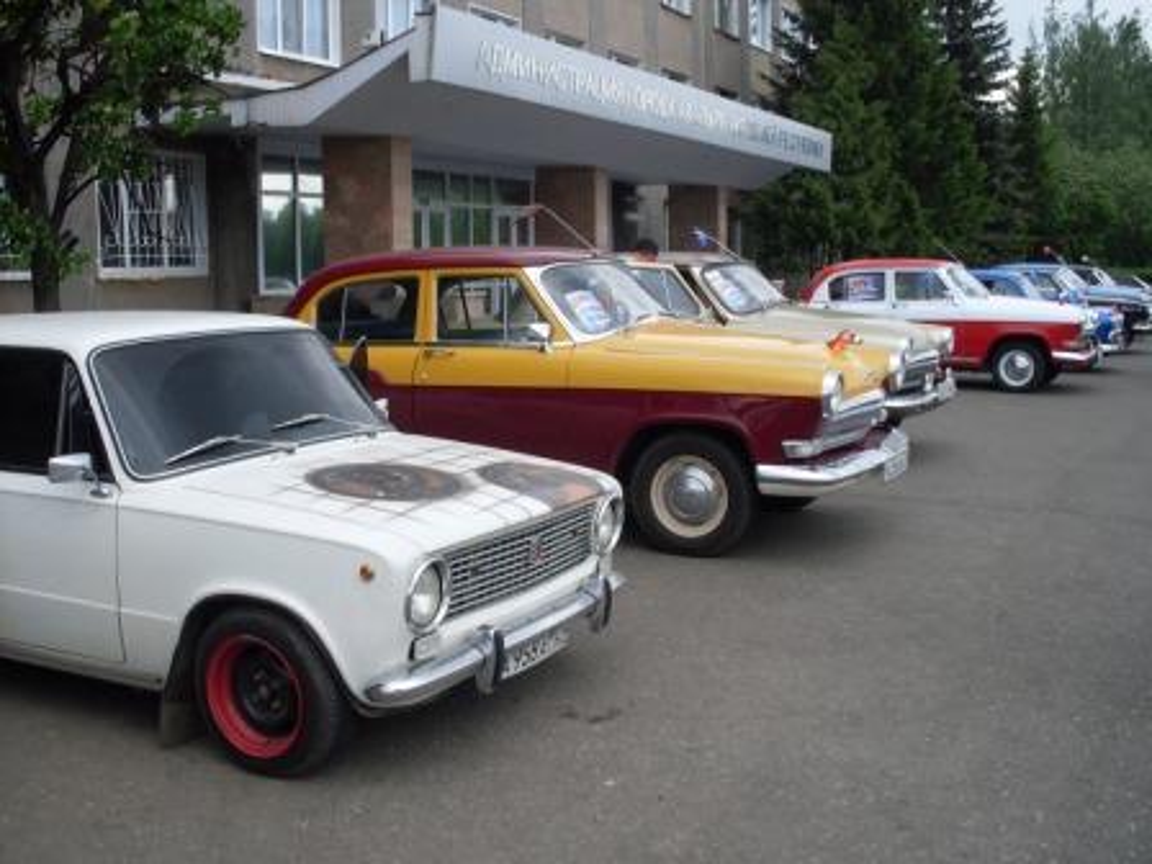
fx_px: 1265
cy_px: 432
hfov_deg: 49.0
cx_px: 576
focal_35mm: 38
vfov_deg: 37.7
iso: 80
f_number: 8.4
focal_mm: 6.3
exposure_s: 1/90
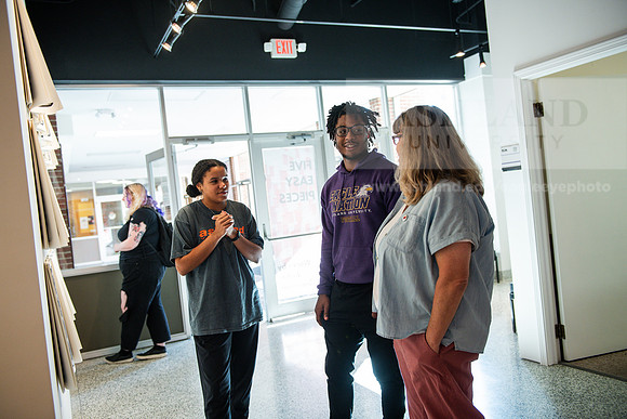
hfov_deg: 58.7
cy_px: 210
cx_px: 314
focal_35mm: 32
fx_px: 557
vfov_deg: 41.1
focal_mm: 32
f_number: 3.2
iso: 1000
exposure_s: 1/250
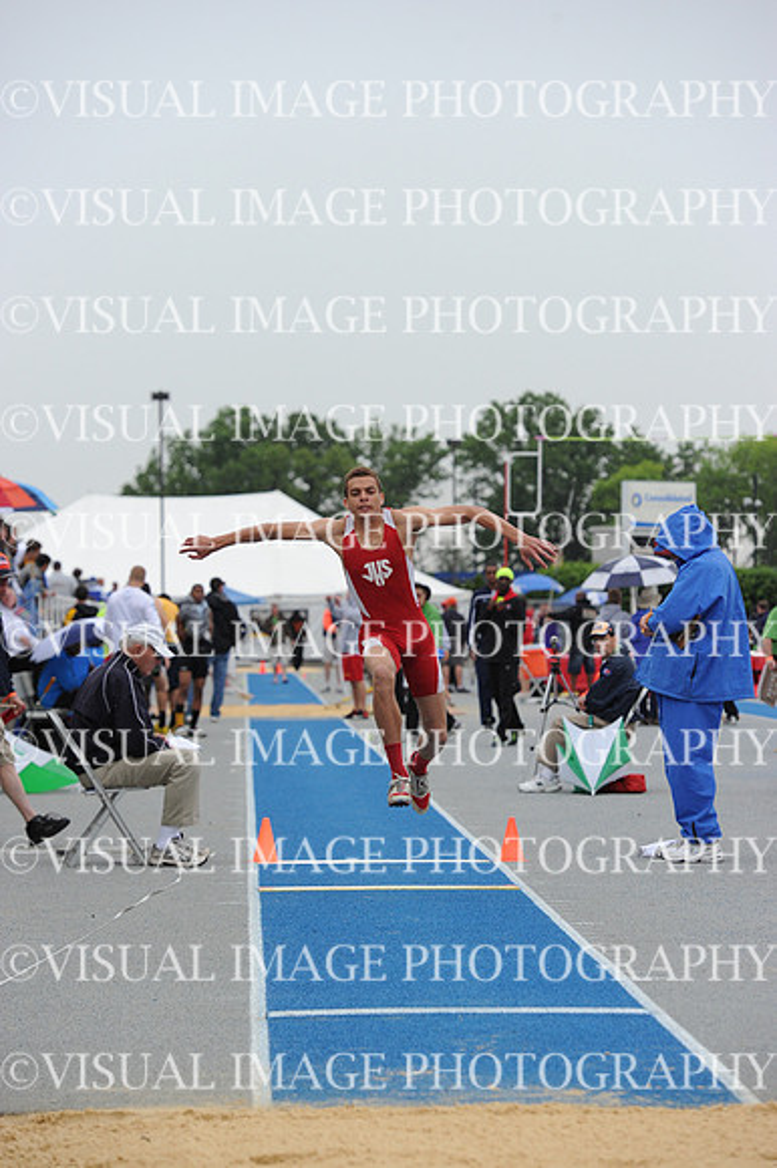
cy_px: 584
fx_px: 4700
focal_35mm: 145
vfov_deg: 14.2
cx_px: 388
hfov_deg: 9.5
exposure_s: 1/2000
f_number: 5
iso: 1600
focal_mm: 145
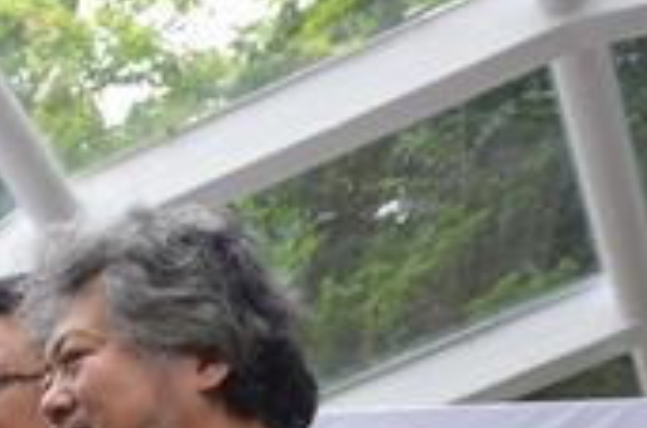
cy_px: 710
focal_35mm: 180
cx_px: -469
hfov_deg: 10.8
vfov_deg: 7.4
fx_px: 3226
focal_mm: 32
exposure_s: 1/160
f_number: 5.6
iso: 400
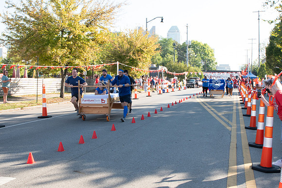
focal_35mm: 42
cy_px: 89
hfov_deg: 46.6
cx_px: 141
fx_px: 328
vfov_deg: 32.0
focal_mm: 24
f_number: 11
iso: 500
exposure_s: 1/200
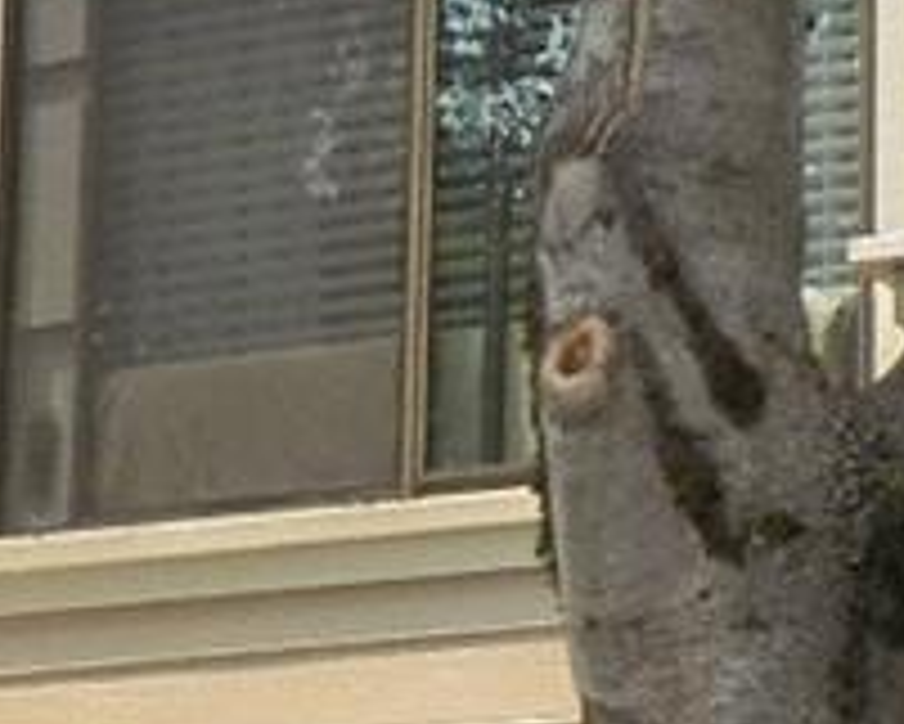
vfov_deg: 7.5
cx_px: 202
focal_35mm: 204
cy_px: 953
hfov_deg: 9.4
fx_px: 5461
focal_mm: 4.9
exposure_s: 1/500
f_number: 4
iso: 125
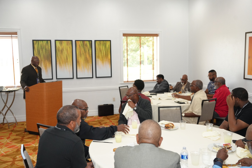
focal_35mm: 34
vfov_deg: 38.9
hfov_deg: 55.8
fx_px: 238
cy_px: 84
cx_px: 126
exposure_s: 1/250
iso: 2000
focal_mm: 34
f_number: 4.5
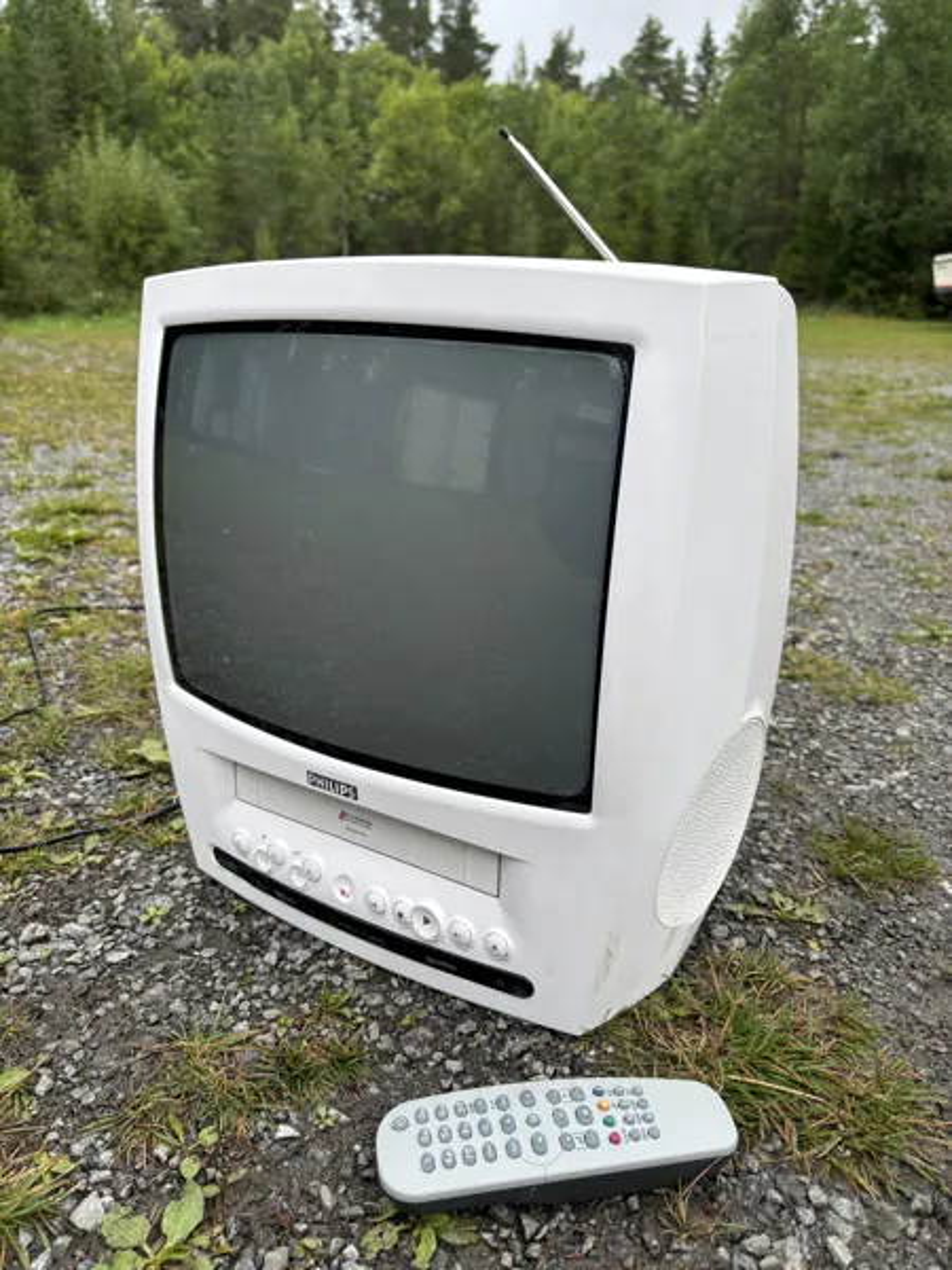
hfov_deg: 53.1
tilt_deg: -16.6
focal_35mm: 26
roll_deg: +0.9
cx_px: 476
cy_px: 635
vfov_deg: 67.3
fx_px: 953
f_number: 1.6
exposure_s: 1/1007
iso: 50
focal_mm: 5.96
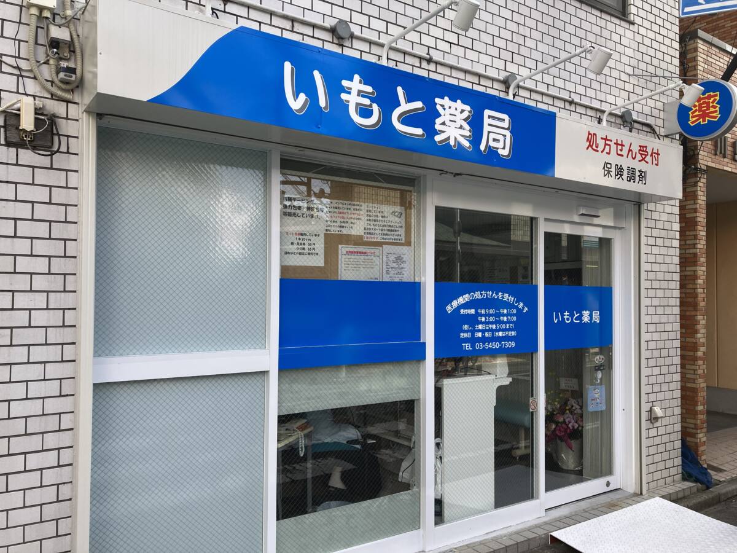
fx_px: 596
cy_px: 276
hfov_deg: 63.4
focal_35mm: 28
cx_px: 368
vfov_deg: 49.7
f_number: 1.8
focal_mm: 3.99
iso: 32
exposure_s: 1/540
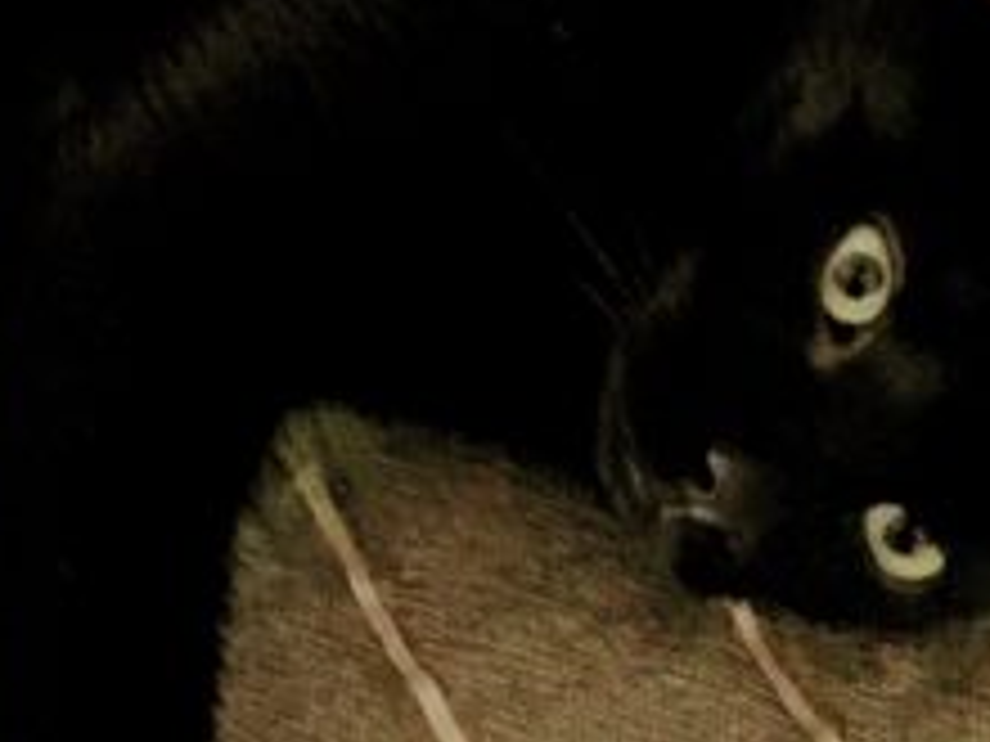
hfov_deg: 22.5
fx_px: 2488
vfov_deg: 14.3
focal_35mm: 87
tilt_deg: -49.9
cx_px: 488
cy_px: -715
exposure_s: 1/4
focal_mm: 4.15
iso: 250
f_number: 2.2
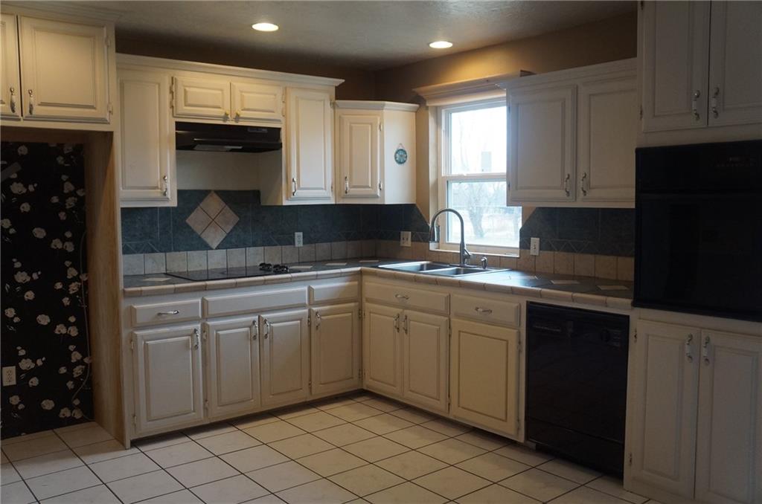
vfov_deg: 41.5
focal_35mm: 32
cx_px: 381
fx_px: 665
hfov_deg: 59.6
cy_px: 252
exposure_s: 1/160
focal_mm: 21
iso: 1250
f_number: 4
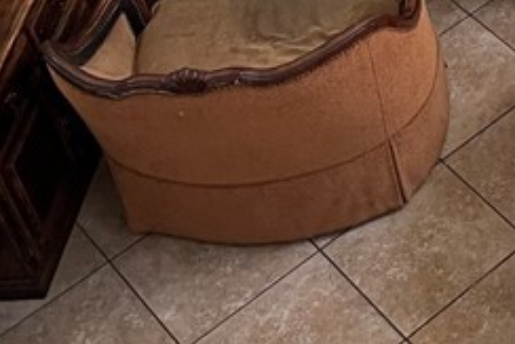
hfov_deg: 16.7
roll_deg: +3.2
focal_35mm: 109
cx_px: 817
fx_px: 1560
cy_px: -272
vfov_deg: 11.7
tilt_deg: -34.8
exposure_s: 1/60
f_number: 1.6
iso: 200
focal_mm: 5.1
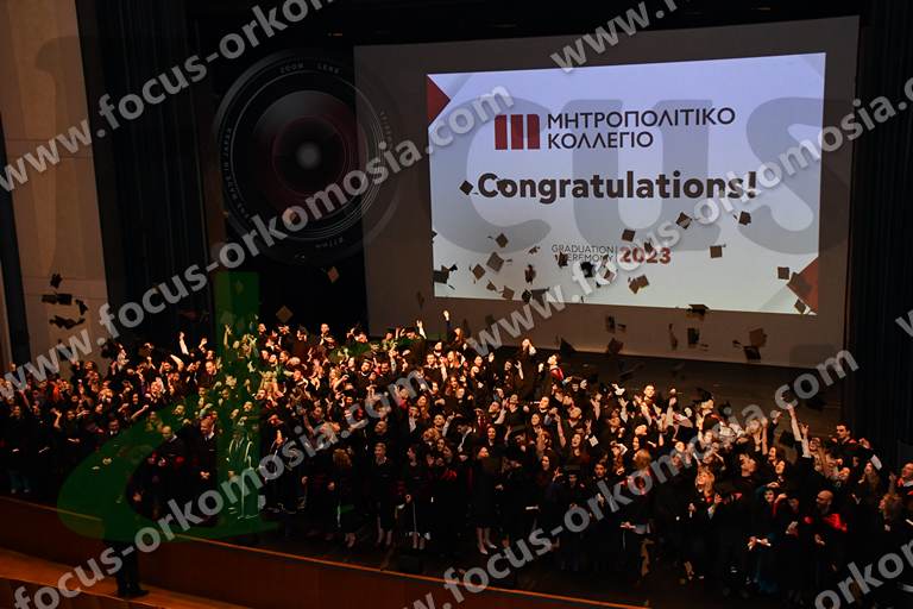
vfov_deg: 33.4
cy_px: 304
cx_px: 456
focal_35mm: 40
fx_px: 1014
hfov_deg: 48.5
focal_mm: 27
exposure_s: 1/160
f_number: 6.3
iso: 4000
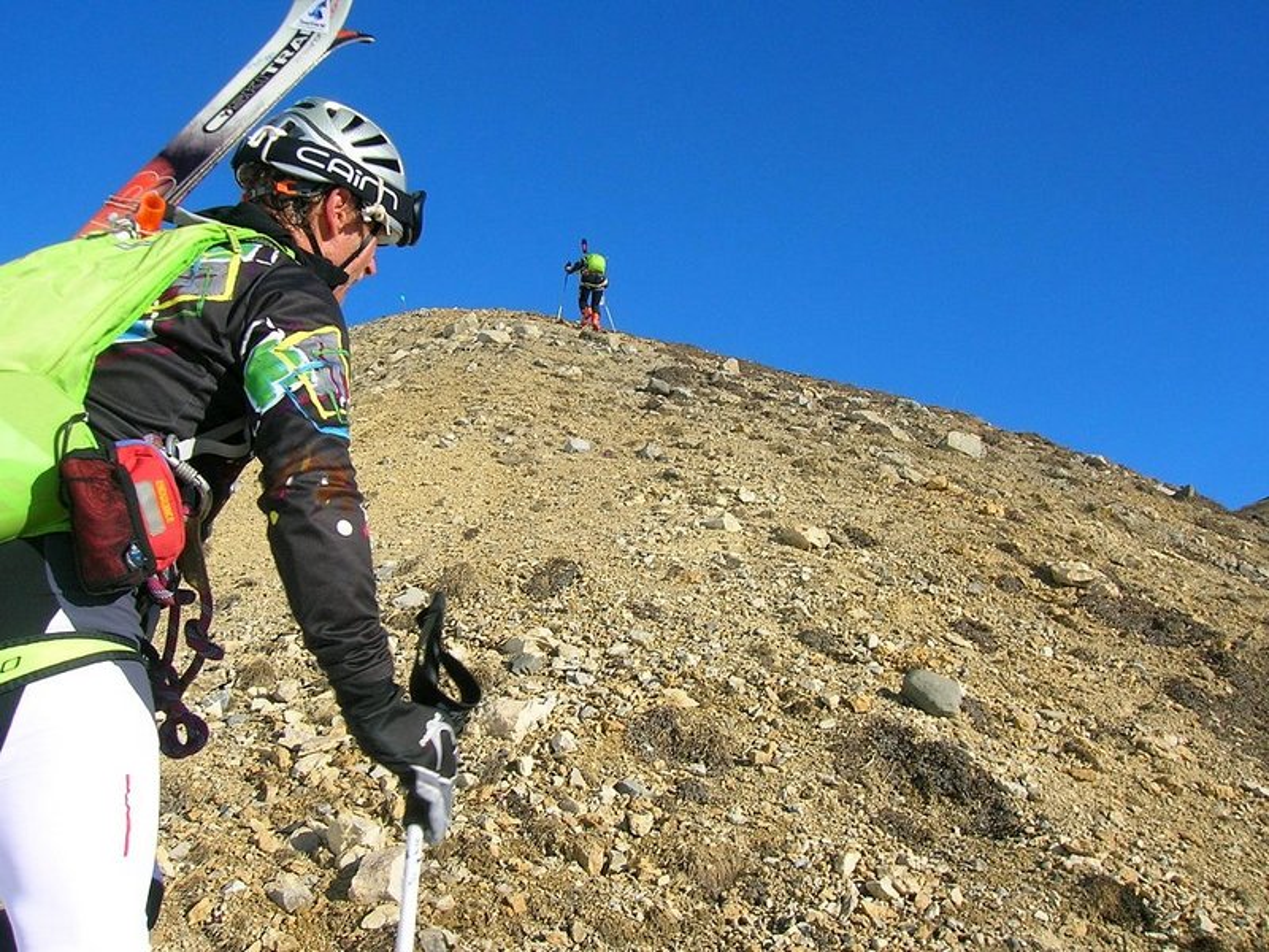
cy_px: 476
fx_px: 1246
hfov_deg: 54.0
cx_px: 634
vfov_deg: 41.8
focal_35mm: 34
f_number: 4.9
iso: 50
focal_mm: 5.7
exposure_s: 1/310
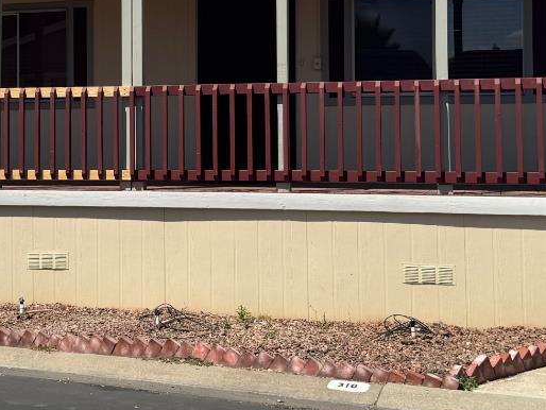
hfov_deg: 27.4
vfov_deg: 20.8
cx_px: 131
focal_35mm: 70
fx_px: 1105
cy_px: 98
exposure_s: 1/4950
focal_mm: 6.76
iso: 80
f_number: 1.78
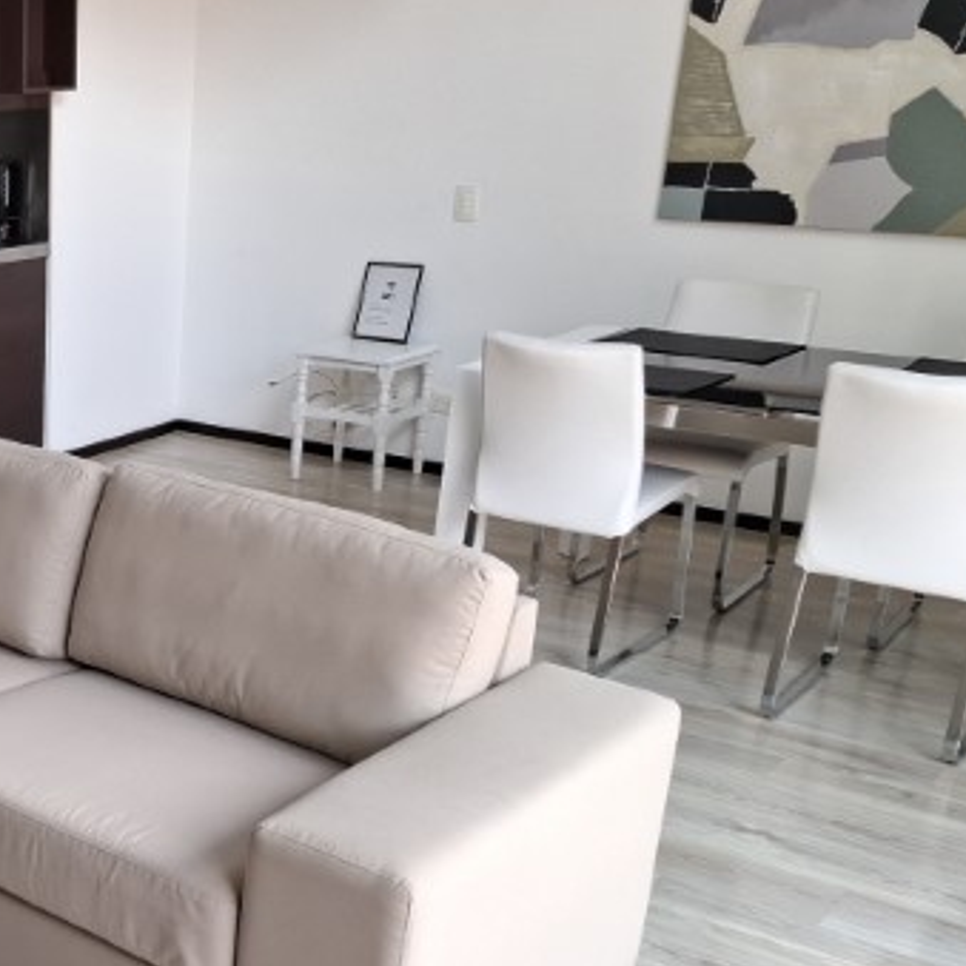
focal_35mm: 48
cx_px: -46
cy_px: 638
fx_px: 1515
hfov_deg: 32.0
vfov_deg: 35.0
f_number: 1.8
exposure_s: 1/120
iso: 50
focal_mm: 5.54
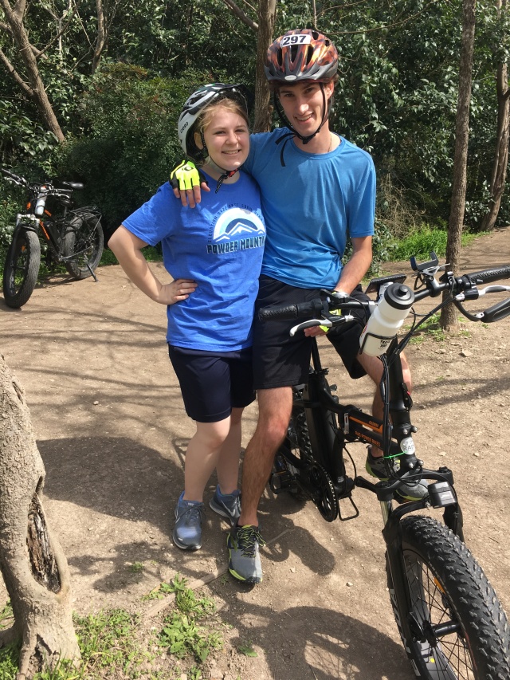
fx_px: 570
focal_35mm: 29
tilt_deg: -17.9
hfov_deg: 48.2
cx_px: 255
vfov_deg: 61.7
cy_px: 340
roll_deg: +0.8
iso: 25
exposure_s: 1/587
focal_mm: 4.15
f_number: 2.2
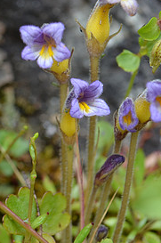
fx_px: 915
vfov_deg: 15.1
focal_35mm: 136
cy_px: 88
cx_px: 93
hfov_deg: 10.1
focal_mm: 55
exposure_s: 1/60
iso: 180
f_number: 8
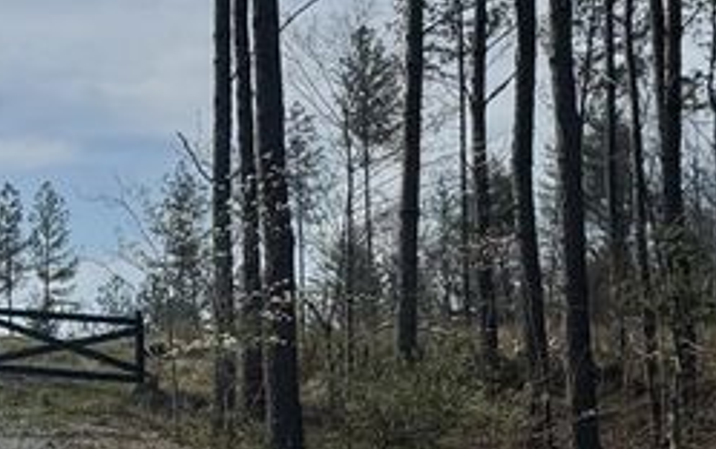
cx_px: -250
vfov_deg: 21.2
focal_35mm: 61
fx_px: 1191
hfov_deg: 27.2
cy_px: 314
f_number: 2.2
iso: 32
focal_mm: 2.22
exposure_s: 1/4630
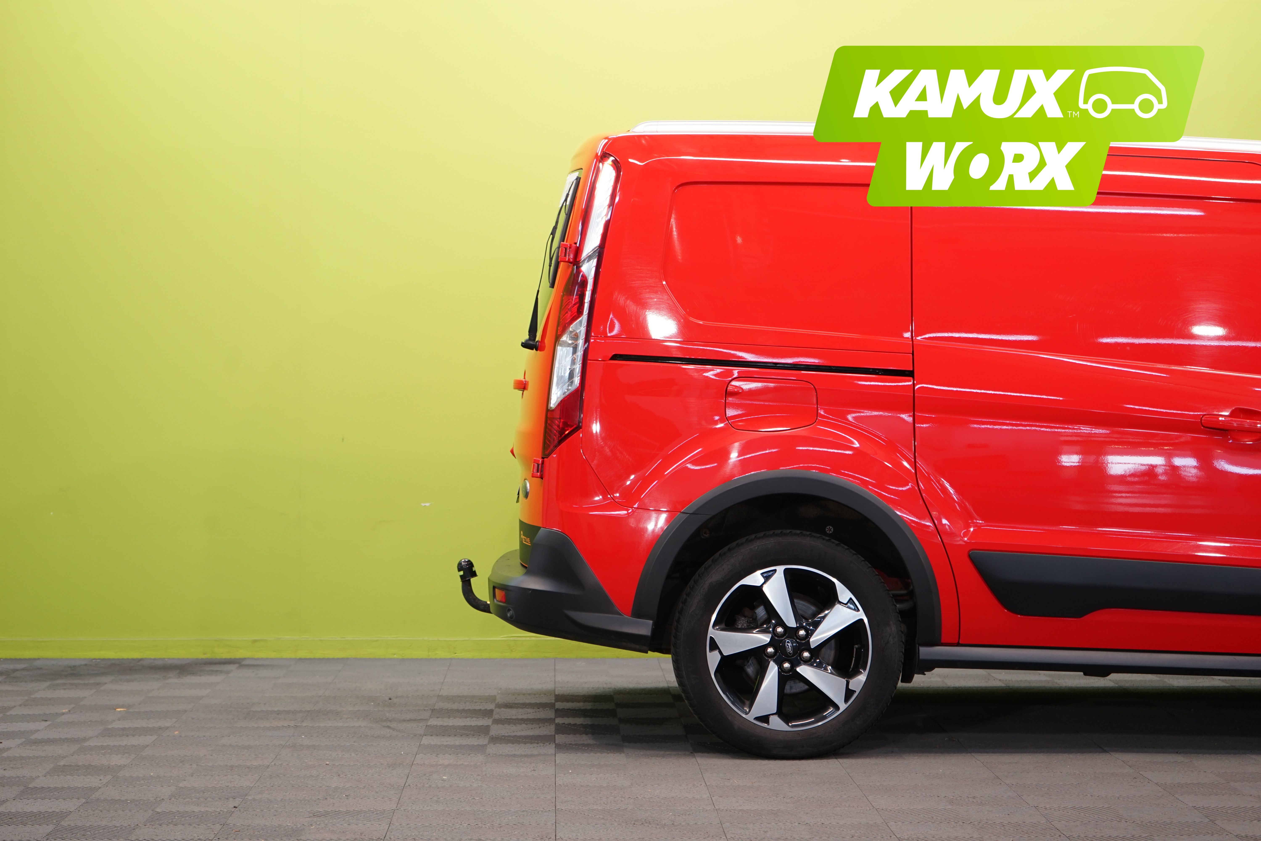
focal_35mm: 70
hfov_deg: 28.8
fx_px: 2452
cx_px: 630
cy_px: 420
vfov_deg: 19.5
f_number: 5.6
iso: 400
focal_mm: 70
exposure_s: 1/25
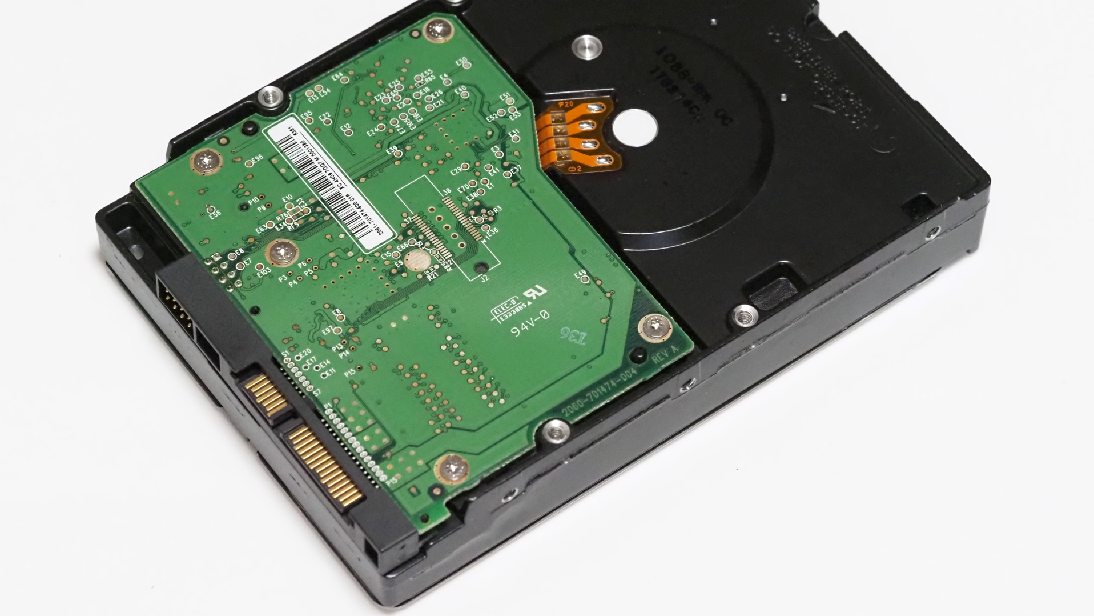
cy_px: 220
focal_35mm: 131
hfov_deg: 16.4
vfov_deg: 9.3
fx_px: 3800
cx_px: 548
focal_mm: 60
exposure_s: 1/160
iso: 6400
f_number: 5.6
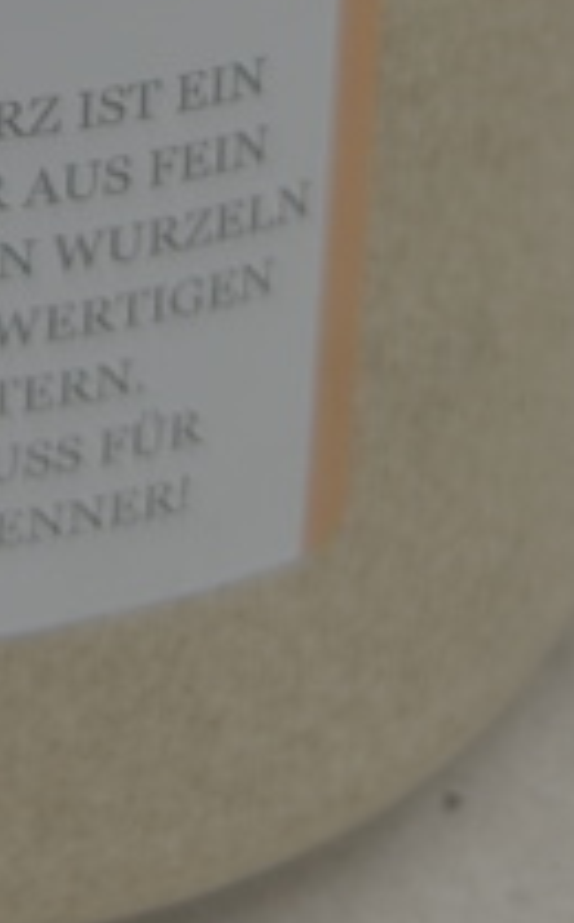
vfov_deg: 13.1
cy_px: -1064
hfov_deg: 9.5
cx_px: -397
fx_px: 3315
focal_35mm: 132
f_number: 1.5
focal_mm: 5.7
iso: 50
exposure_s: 1/461
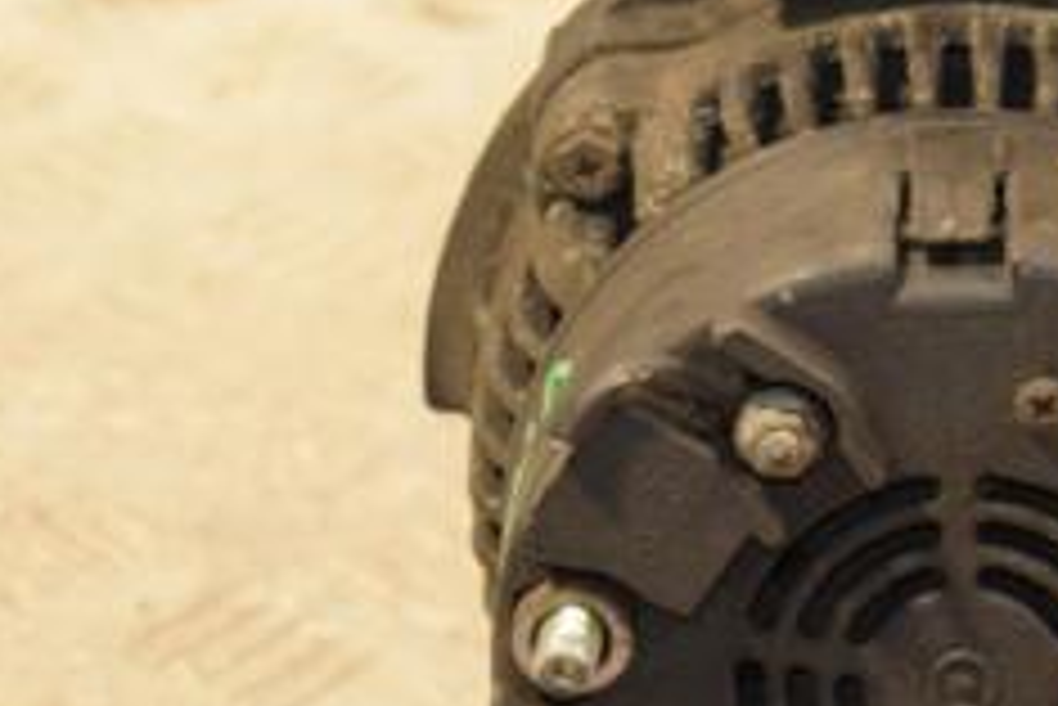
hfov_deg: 9.2
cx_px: 959
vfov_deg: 6.2
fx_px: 6528
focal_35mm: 222
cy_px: 423
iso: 800
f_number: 5
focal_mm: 58
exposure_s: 1/80
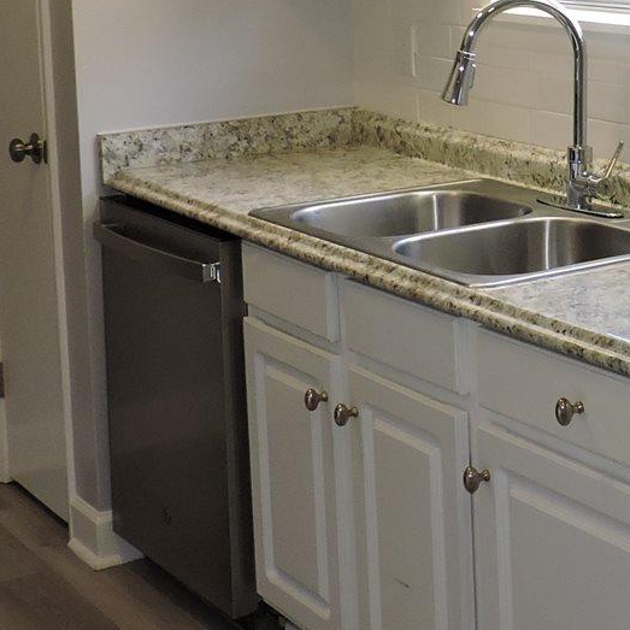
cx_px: 576
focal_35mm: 83
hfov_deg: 20.4
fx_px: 1709
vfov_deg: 20.5
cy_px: 83
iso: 140
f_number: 3
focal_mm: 4.3
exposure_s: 1/40
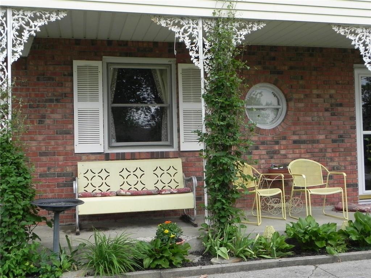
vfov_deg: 35.1
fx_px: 439
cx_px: 186
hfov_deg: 45.8
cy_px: 139
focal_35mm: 41
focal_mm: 7.3
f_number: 5.6
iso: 160
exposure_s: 1/200
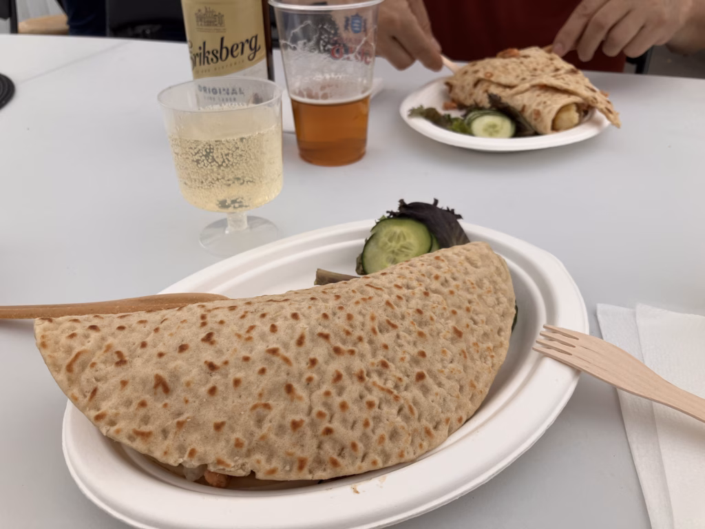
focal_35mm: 28
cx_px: 352
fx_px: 570
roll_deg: +2.3
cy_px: 264
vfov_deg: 49.7
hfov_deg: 63.4
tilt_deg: -31.8
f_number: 1.8
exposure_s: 1/585
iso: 32
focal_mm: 3.99
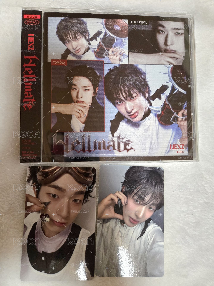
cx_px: 107
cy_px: 143
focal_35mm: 23
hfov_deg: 58.9
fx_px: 190
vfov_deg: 73.9
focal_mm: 5.4
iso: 640
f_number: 1.8
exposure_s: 1/60.2
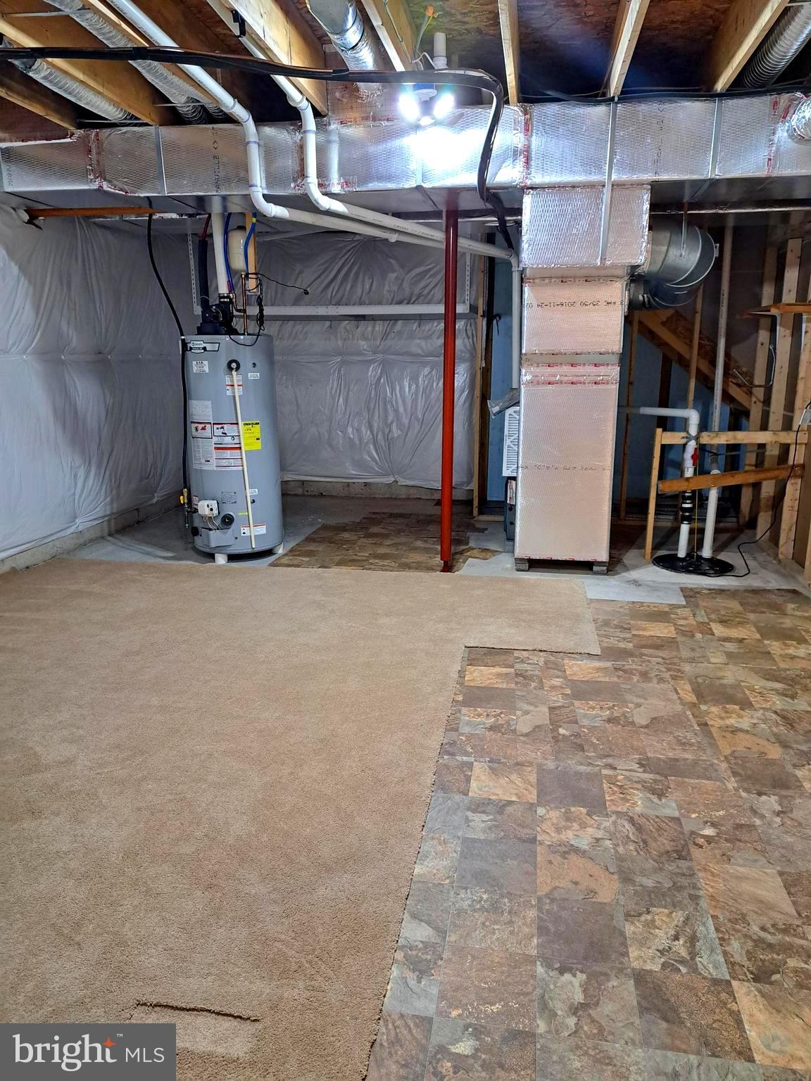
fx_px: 750
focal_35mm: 24
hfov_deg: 56.8
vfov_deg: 71.6
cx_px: 406
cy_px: 540
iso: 250
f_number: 1.8
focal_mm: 5.23
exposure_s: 1/60
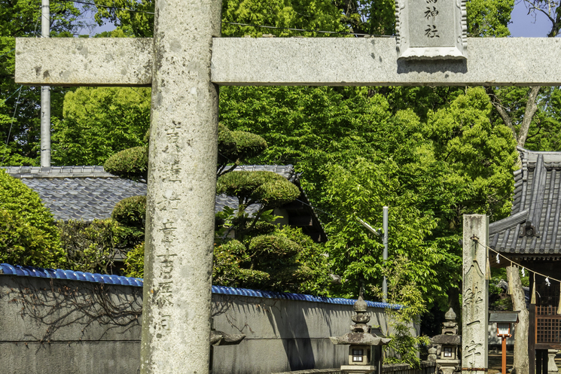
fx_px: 1465
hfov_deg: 21.5
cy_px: 143
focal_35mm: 94
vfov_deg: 14.5
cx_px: 407
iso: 320
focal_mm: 35
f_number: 8
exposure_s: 1/1000
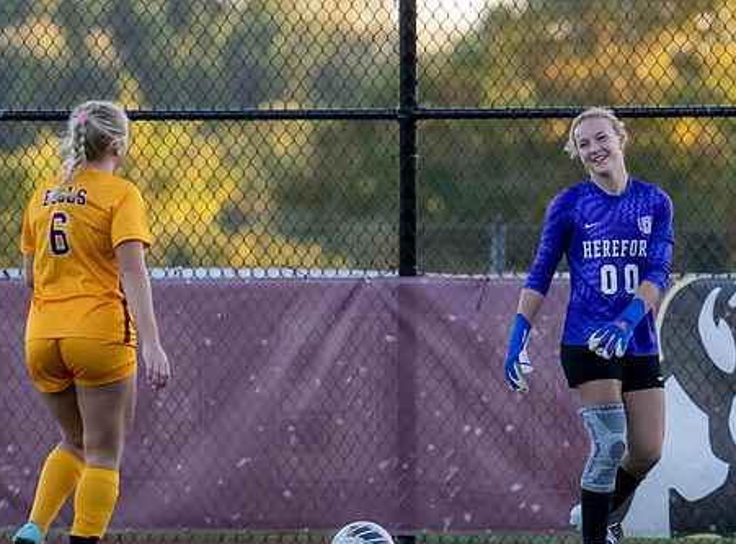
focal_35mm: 929
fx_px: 19642
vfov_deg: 1.6
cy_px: 384
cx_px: 560
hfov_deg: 2.1
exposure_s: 1/2500
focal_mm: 400
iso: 8000
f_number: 5.6
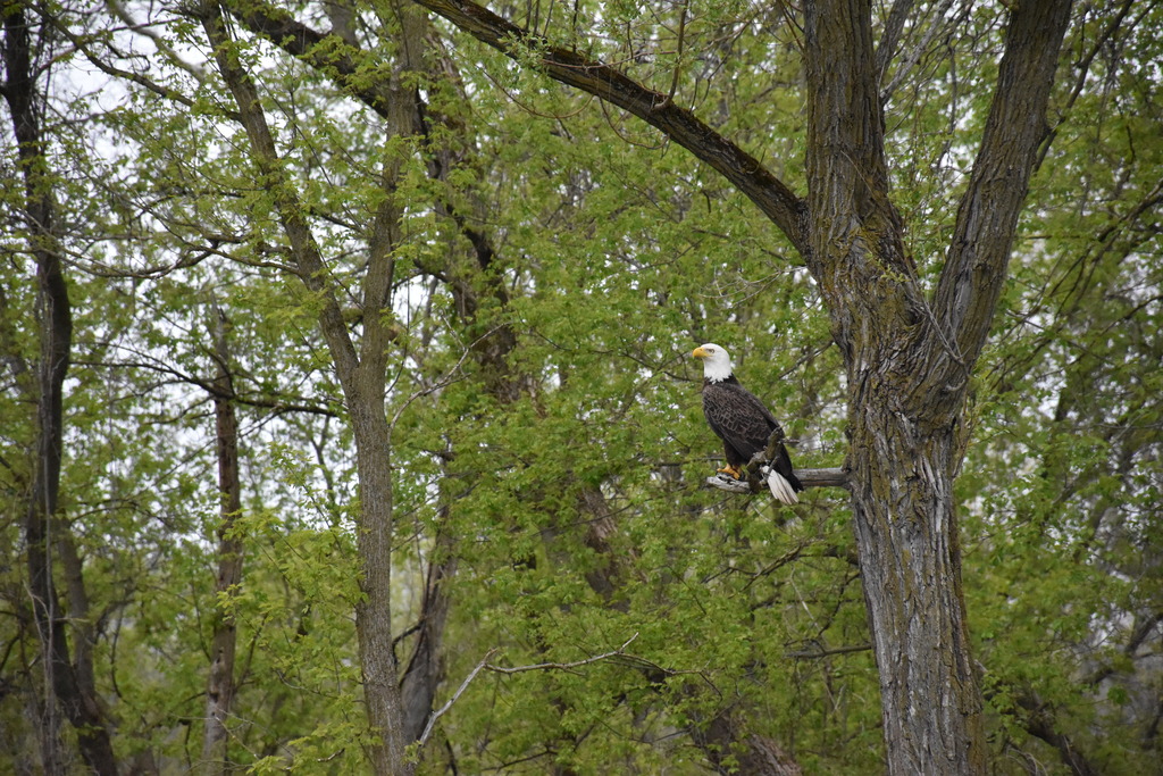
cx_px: 582
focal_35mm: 210
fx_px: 6785
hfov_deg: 9.8
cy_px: 388
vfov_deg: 6.5
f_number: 5.6
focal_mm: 140
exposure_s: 1/640
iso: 5000
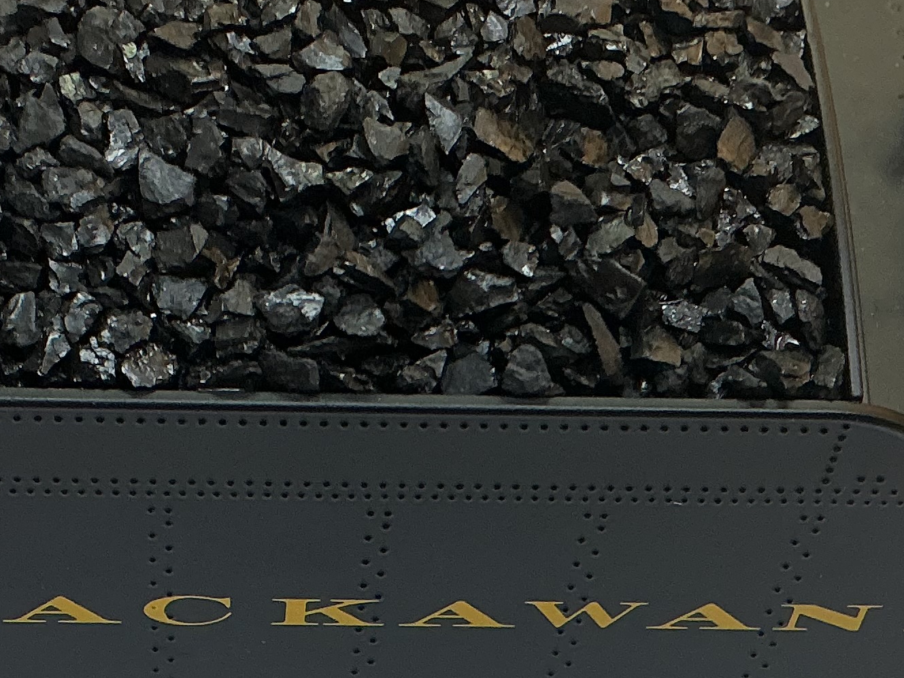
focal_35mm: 88
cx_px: 365
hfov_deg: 22.2
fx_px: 2298
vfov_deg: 16.6
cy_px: 583
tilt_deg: -56.3
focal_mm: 3
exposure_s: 1/120
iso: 50
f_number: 1.8
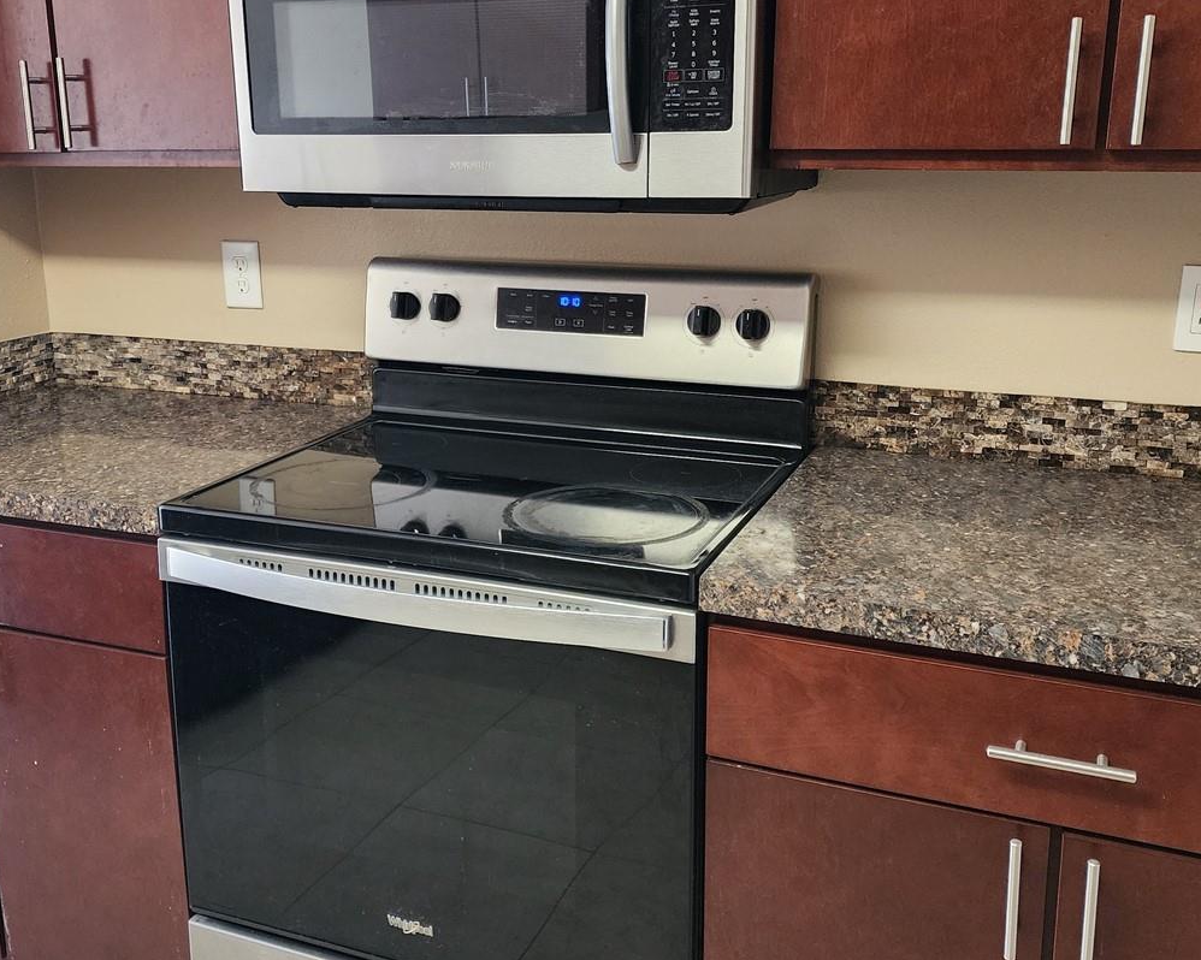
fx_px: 1279
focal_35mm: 36
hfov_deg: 50.2
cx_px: 527
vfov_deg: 41.1
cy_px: 433
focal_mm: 6.4
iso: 500
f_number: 1.8
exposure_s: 1/120
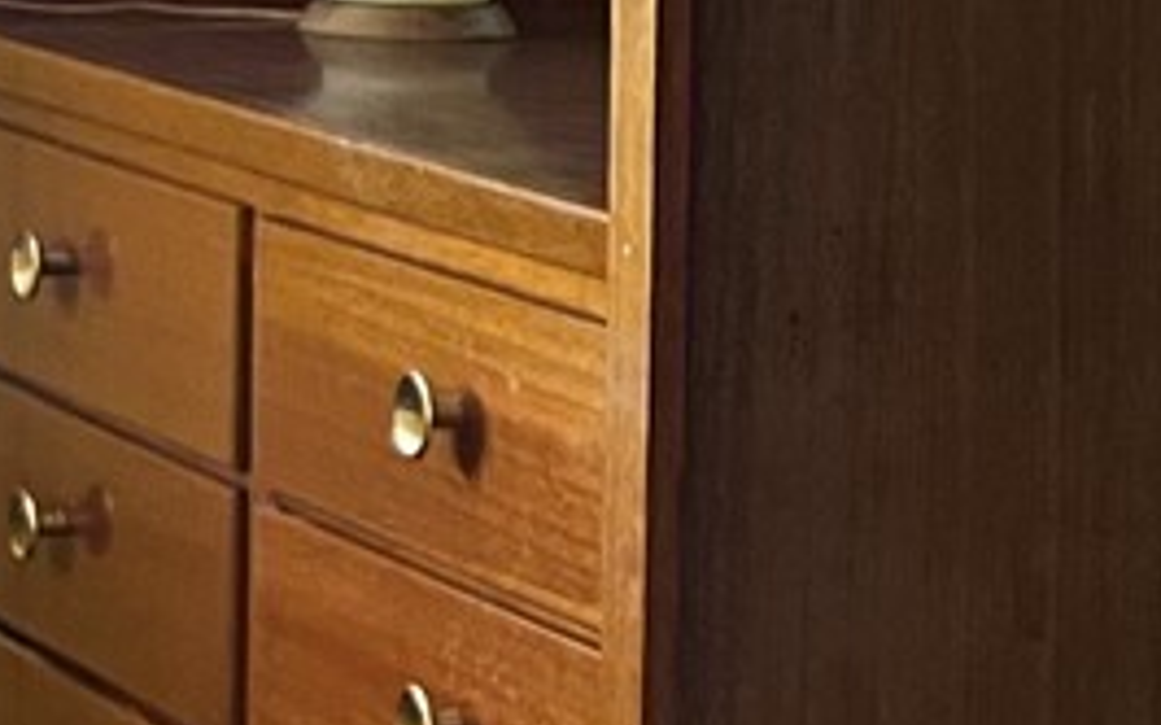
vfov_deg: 7.9
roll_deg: -2.8
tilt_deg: -7.9
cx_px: 1475
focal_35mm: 166
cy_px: 376
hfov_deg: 12.3
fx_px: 5250
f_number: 1.5
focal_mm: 5.7
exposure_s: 1/60
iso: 320
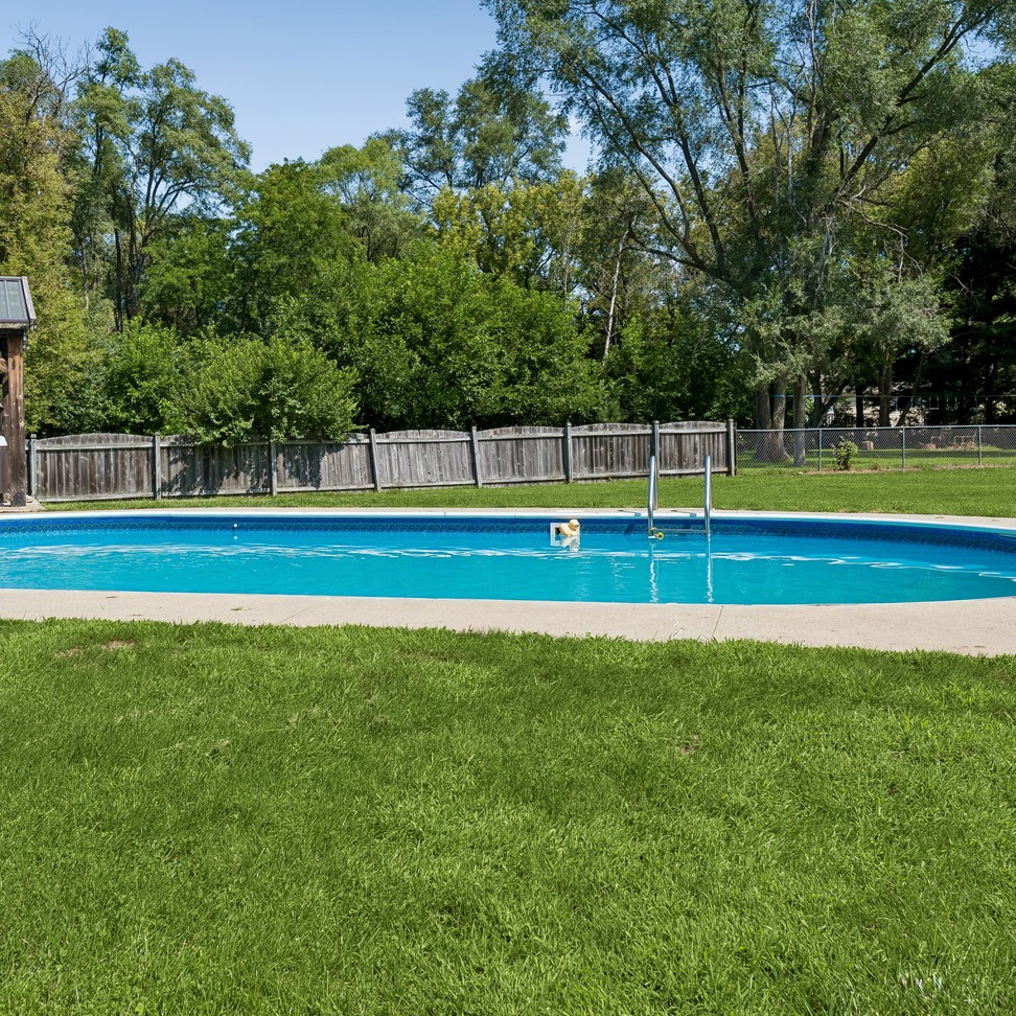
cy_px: 466
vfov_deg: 48.4
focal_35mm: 34
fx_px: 1129
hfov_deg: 48.4
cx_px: 460
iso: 200
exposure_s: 1/400
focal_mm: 24
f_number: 8
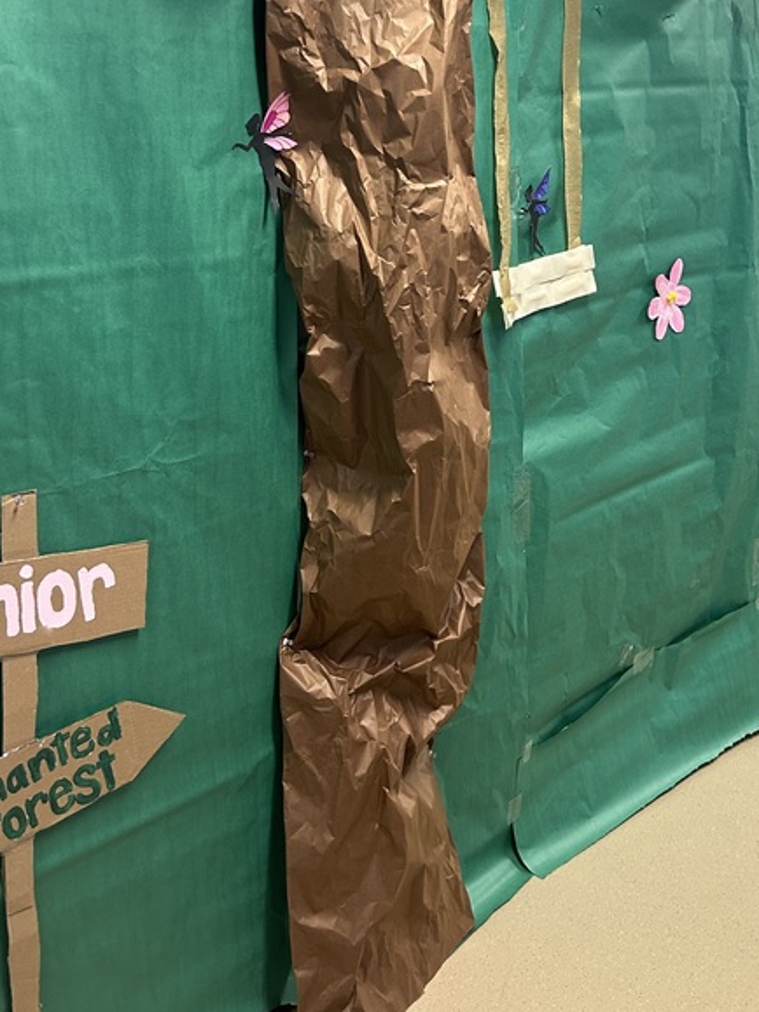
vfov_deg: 40.2
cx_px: 476
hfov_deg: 31.4
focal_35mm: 46
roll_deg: -1.2
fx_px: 1345
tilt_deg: -6.5
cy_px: 264
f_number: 1.5
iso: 125
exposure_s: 1/60
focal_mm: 5.7
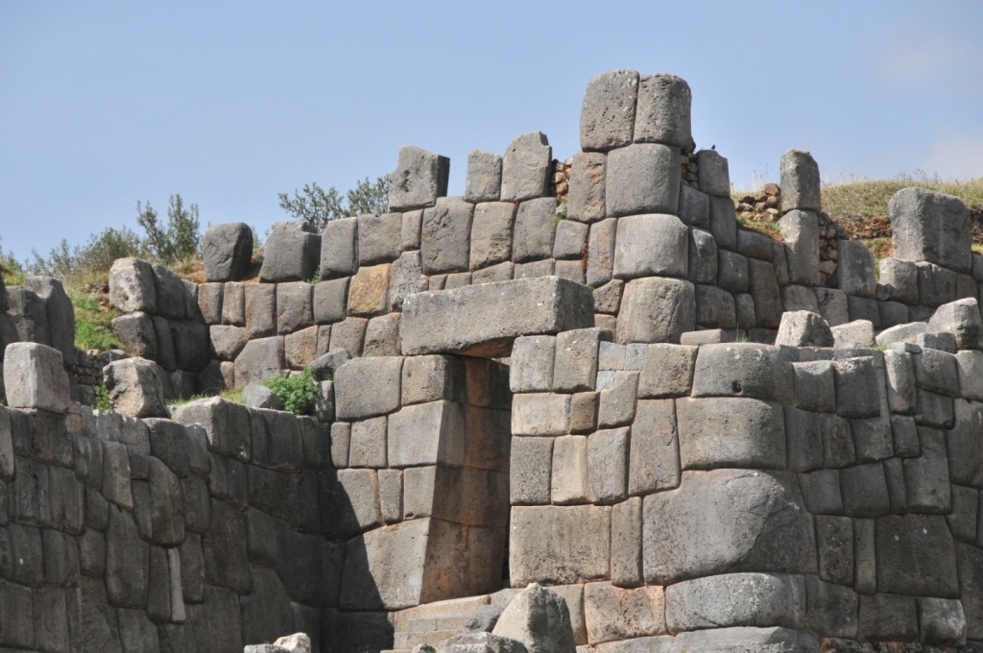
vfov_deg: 6.8
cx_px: 492
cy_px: 326
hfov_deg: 10.2
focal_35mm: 202
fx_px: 5522
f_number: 9.5
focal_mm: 135
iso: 200
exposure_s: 1/350
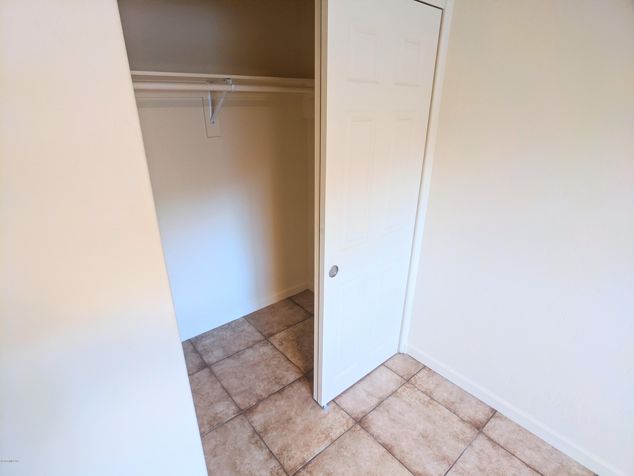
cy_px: 238
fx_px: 495
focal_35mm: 27
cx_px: 317
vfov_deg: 51.4
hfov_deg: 65.3
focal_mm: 4.38
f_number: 1.73
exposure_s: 1/23.8
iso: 63
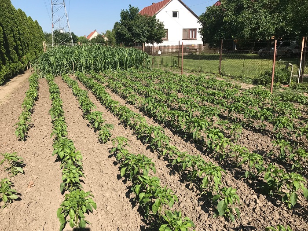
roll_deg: +1.8
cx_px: 154
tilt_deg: -18.1
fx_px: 249
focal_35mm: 28
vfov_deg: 49.7
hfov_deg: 63.4
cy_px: 116
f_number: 1.8
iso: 20
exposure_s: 1/1742
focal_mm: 3.99
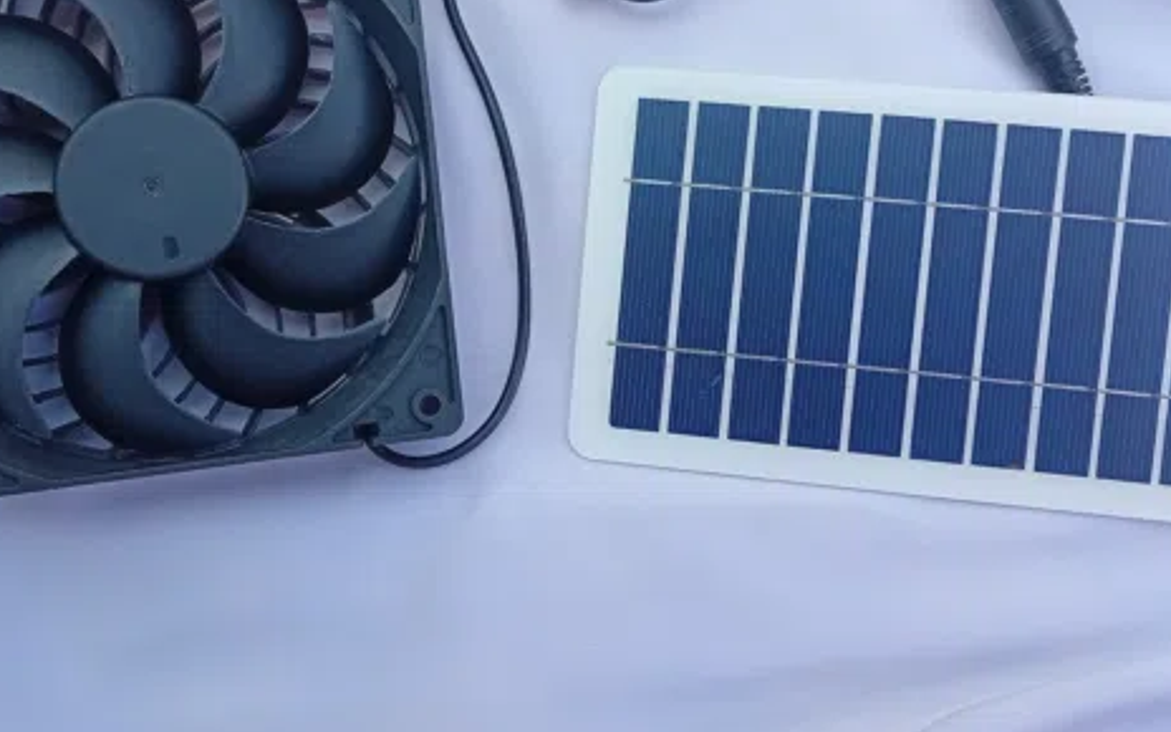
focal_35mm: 38
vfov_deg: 33.4
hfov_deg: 51.5
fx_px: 1213
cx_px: 548
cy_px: 278
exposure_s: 1/361
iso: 50
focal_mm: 4.15
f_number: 1.8
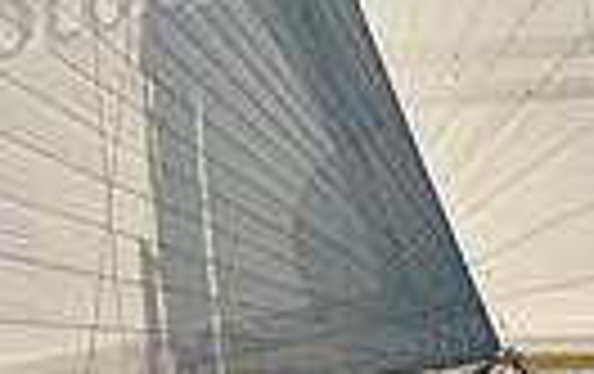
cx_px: 720
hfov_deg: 6.7
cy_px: 566
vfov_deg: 4.2
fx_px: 5076
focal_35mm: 313
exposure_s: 1/800
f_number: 5.6
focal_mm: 70
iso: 250
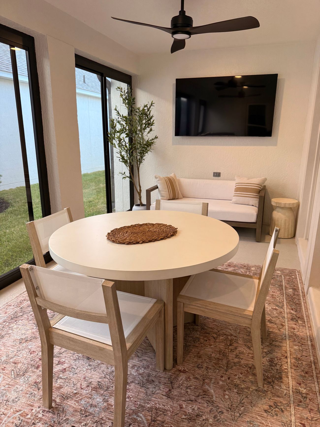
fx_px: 296
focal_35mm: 24
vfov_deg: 71.6
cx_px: 160
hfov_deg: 56.8
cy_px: 214
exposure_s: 1/120
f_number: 1.78
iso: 160
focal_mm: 6.76
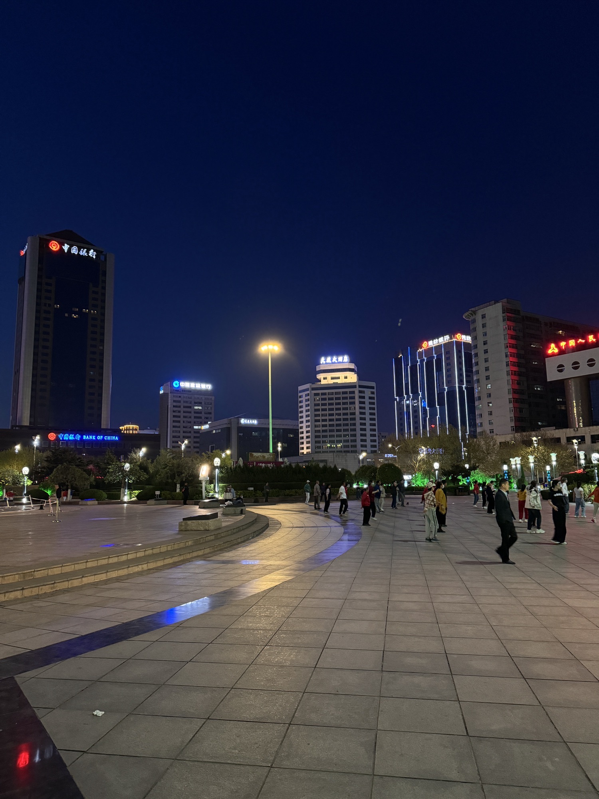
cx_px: 300
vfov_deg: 71.6
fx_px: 554
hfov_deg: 56.8
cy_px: 400
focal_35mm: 24
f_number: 1.78
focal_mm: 6.76
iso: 500
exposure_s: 1/50
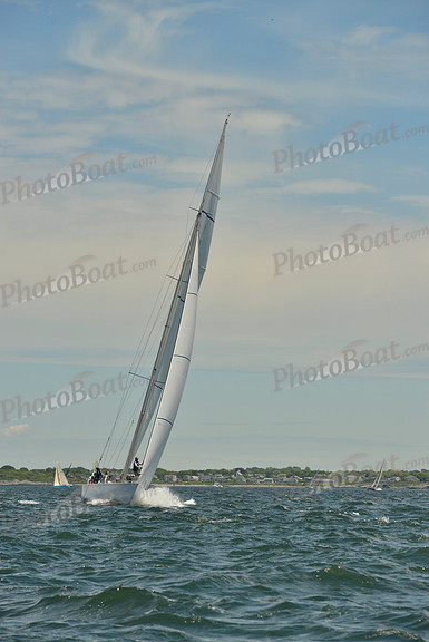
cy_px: 321
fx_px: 2783
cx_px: 214
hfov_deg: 8.8
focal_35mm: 156
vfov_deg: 13.2
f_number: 10
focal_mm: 155
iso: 280
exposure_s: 1/1600
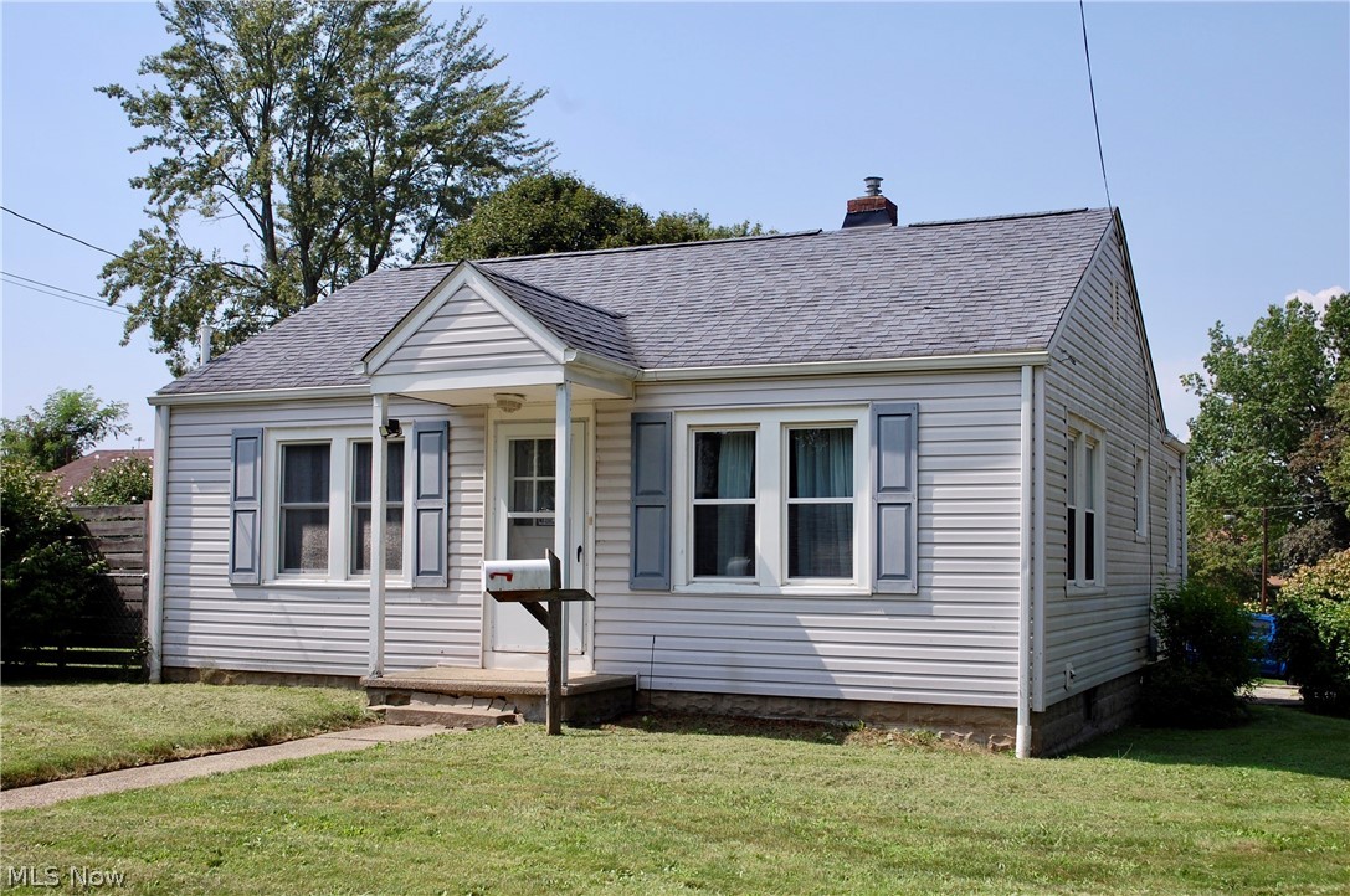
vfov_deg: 32.9
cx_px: 675
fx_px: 1517
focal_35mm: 40
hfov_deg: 48.0
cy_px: 448
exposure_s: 1/320
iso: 200
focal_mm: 27
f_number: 9
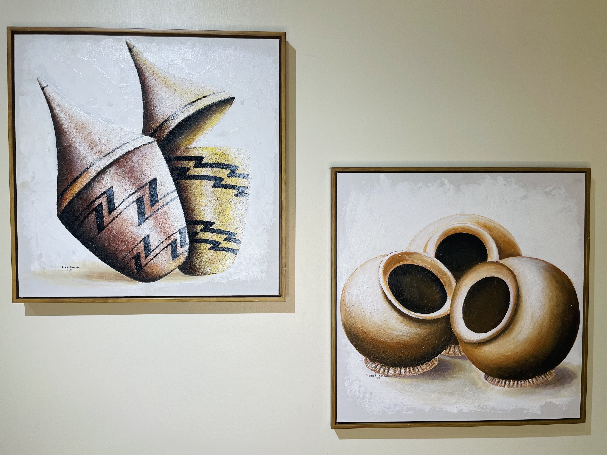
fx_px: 456
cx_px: 304
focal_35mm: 26
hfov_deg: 67.3
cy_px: 228
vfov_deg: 53.1
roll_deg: +0.3
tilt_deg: -1.9
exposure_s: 1/101
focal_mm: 4.2
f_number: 1.6
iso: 40
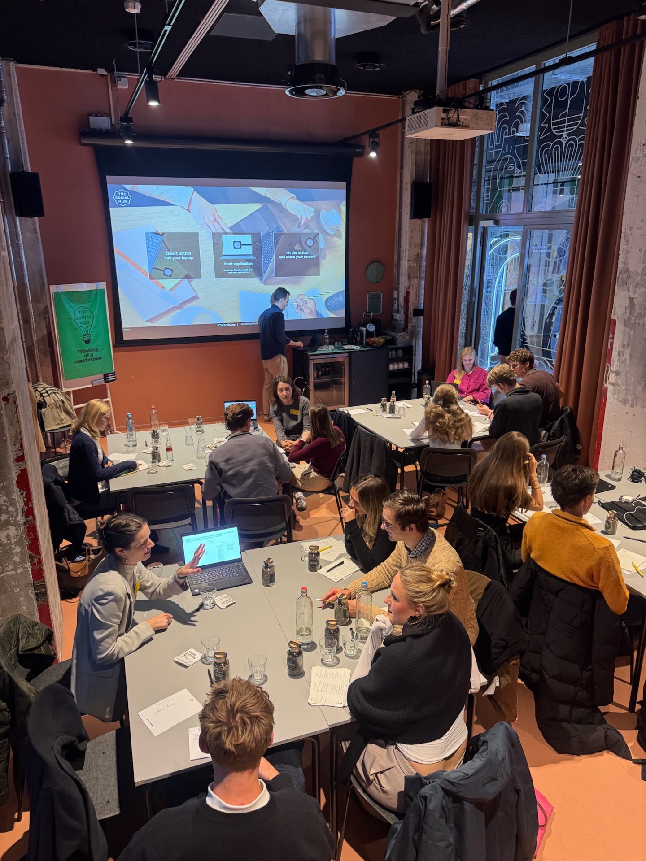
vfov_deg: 71.6
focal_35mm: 24
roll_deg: +0.3
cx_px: 323
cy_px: 430
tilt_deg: -17.3
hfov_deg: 56.8
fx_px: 597
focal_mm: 6.76
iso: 250
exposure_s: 1/50
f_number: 1.78
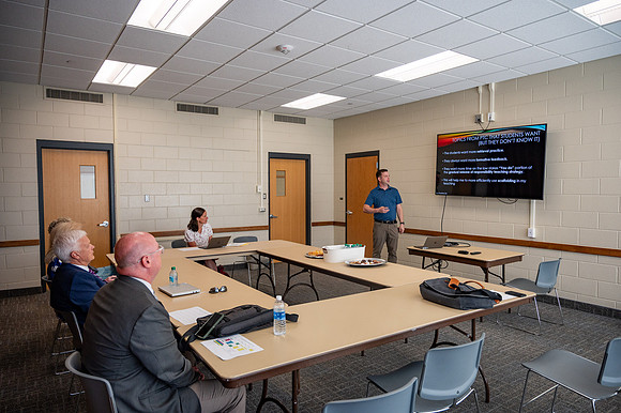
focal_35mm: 24
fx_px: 414
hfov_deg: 73.8
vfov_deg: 53.1
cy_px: 206
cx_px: 310
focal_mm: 24
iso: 800
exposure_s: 1/250
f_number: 4
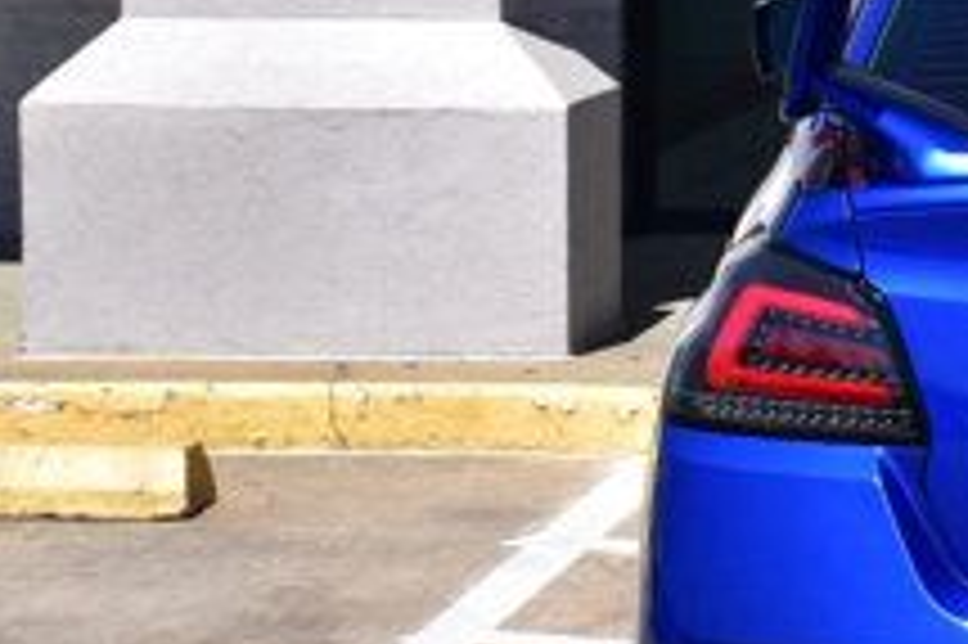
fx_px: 5572
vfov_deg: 6.6
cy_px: -72
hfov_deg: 9.6
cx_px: 1504
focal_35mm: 207
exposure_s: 1/500
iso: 320
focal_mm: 29
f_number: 11
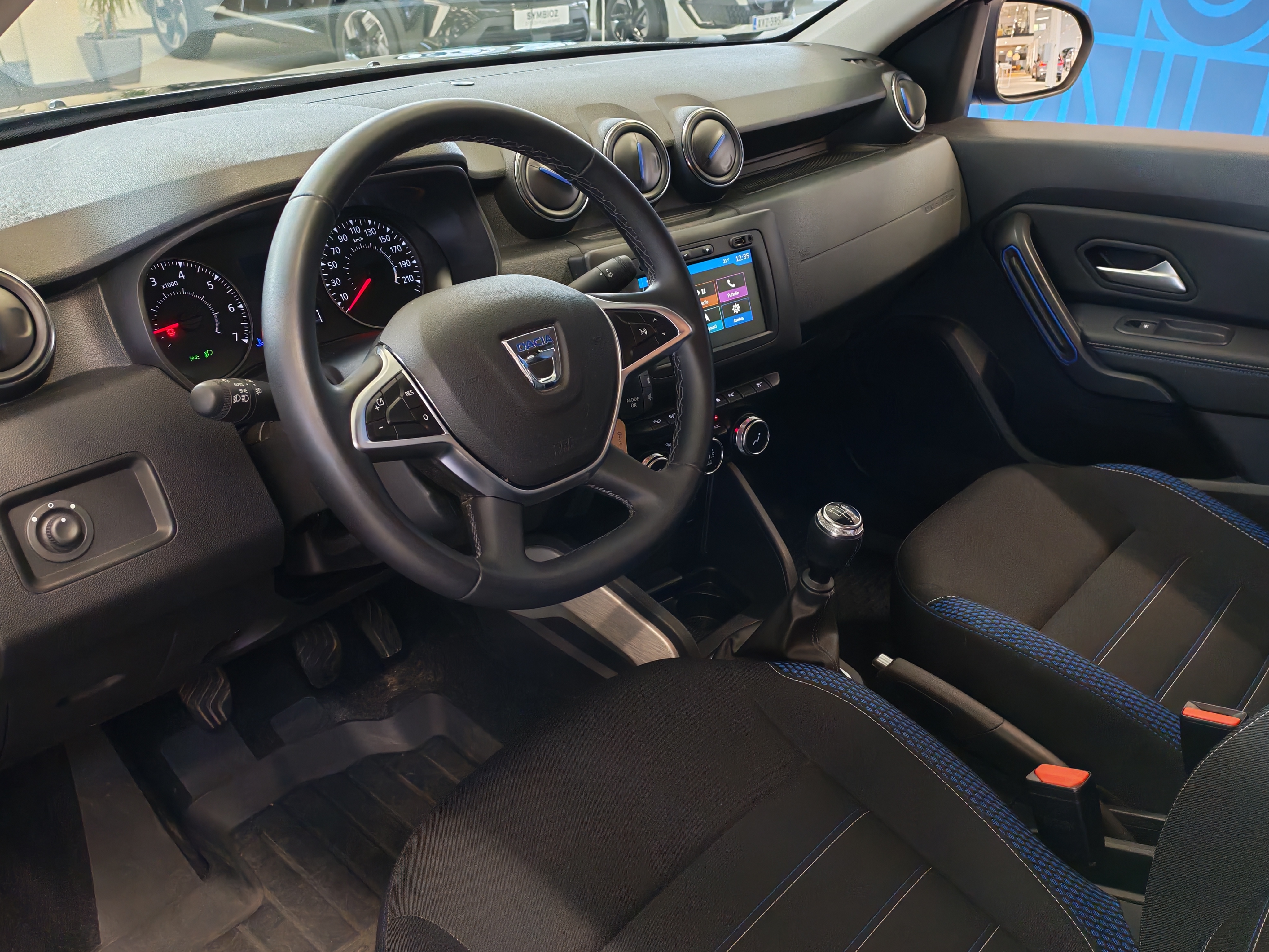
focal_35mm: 31
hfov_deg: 58.4
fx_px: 1136
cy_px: 476
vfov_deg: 45.4
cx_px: 634
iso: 1250
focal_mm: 6.12
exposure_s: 1/100
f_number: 1.9
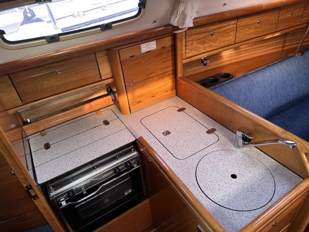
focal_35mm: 24
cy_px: 116
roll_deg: +6.2
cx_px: 154
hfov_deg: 71.6
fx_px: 214
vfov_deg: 56.9
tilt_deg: -34.1
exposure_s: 1/75
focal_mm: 6.86
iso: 250
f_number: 1.78
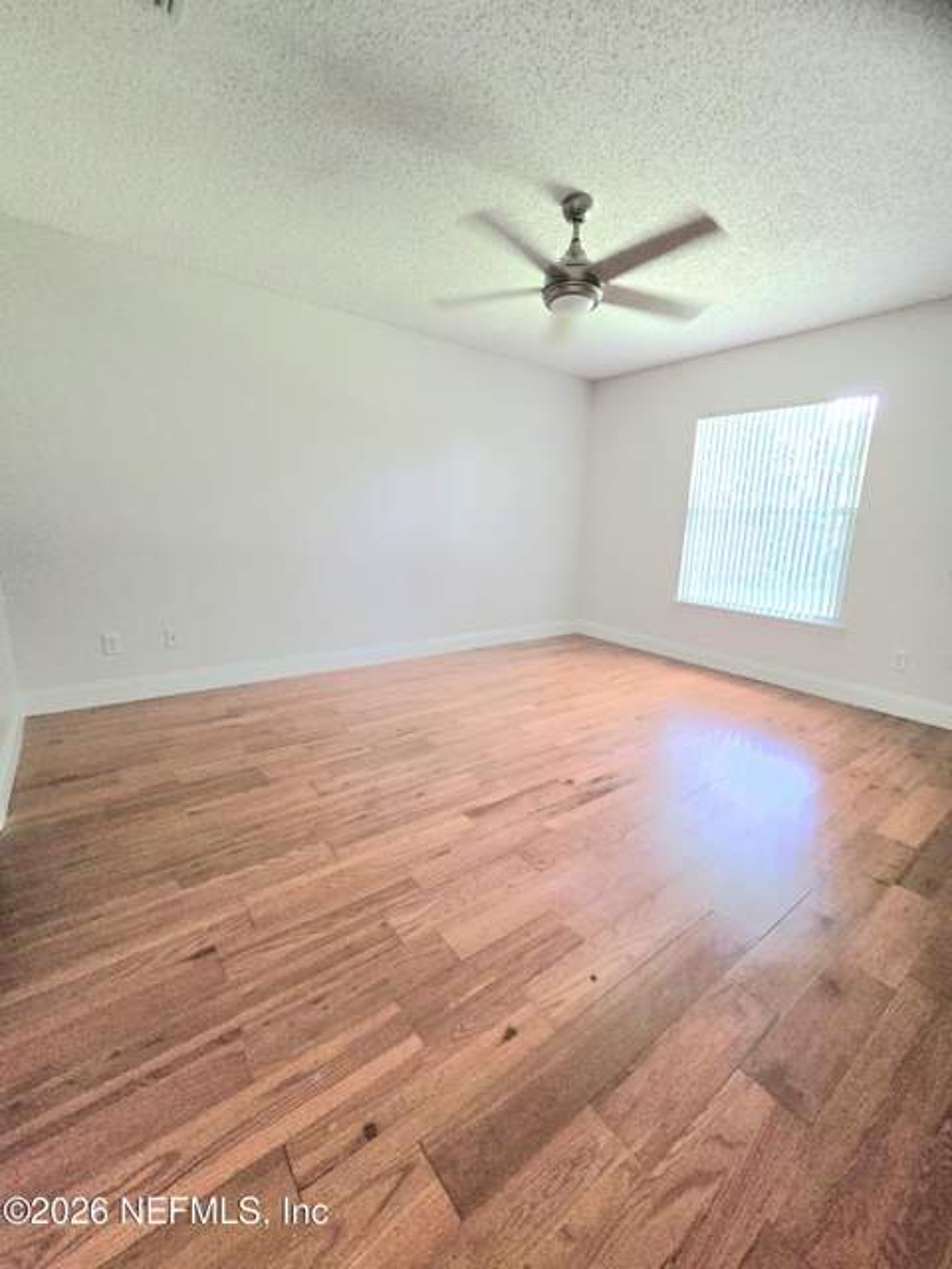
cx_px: 476
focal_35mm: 13
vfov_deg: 106.2
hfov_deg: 89.9
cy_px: 634
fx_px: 477
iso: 800
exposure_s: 1/60.2
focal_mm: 2.2
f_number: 2.2
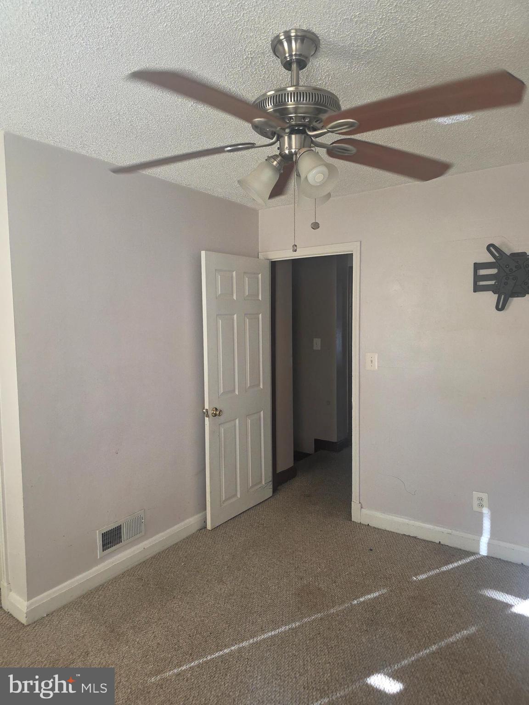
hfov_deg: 58.9
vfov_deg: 73.9
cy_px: 352
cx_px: 264
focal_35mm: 23
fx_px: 469
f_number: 1.7
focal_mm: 6.3
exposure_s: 1/180
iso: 250
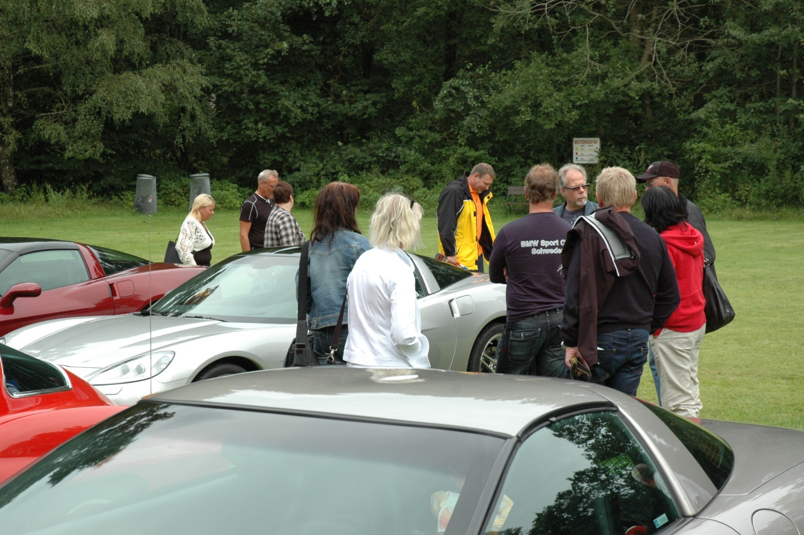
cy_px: 268
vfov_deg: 17.5
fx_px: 1740
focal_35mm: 78
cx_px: 402
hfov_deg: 26.0
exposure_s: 1/250
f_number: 8
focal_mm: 52
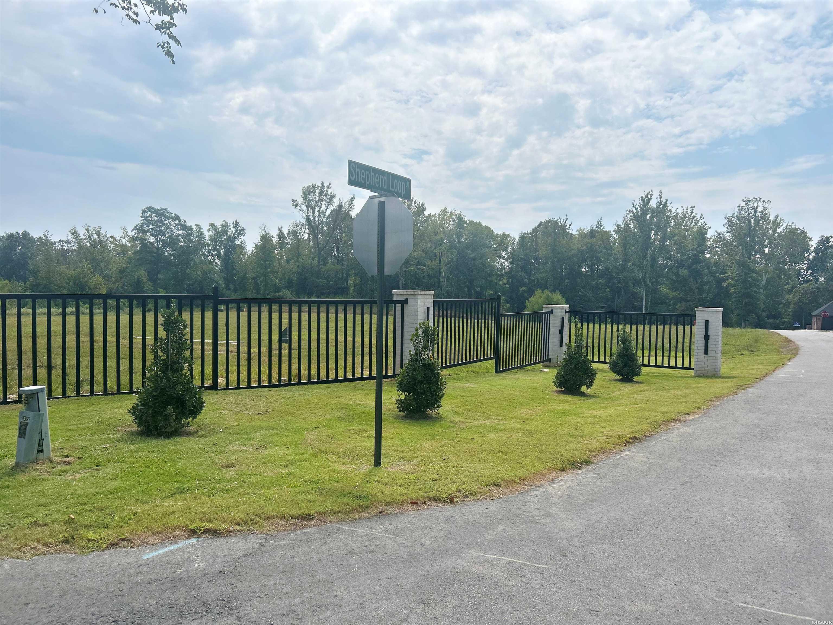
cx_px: 416
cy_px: 312
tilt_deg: -2.0
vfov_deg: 53.1
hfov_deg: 67.3
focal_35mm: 26
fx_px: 626
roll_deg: +0.0
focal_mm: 5.7
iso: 50
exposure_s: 1/7463
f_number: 1.5
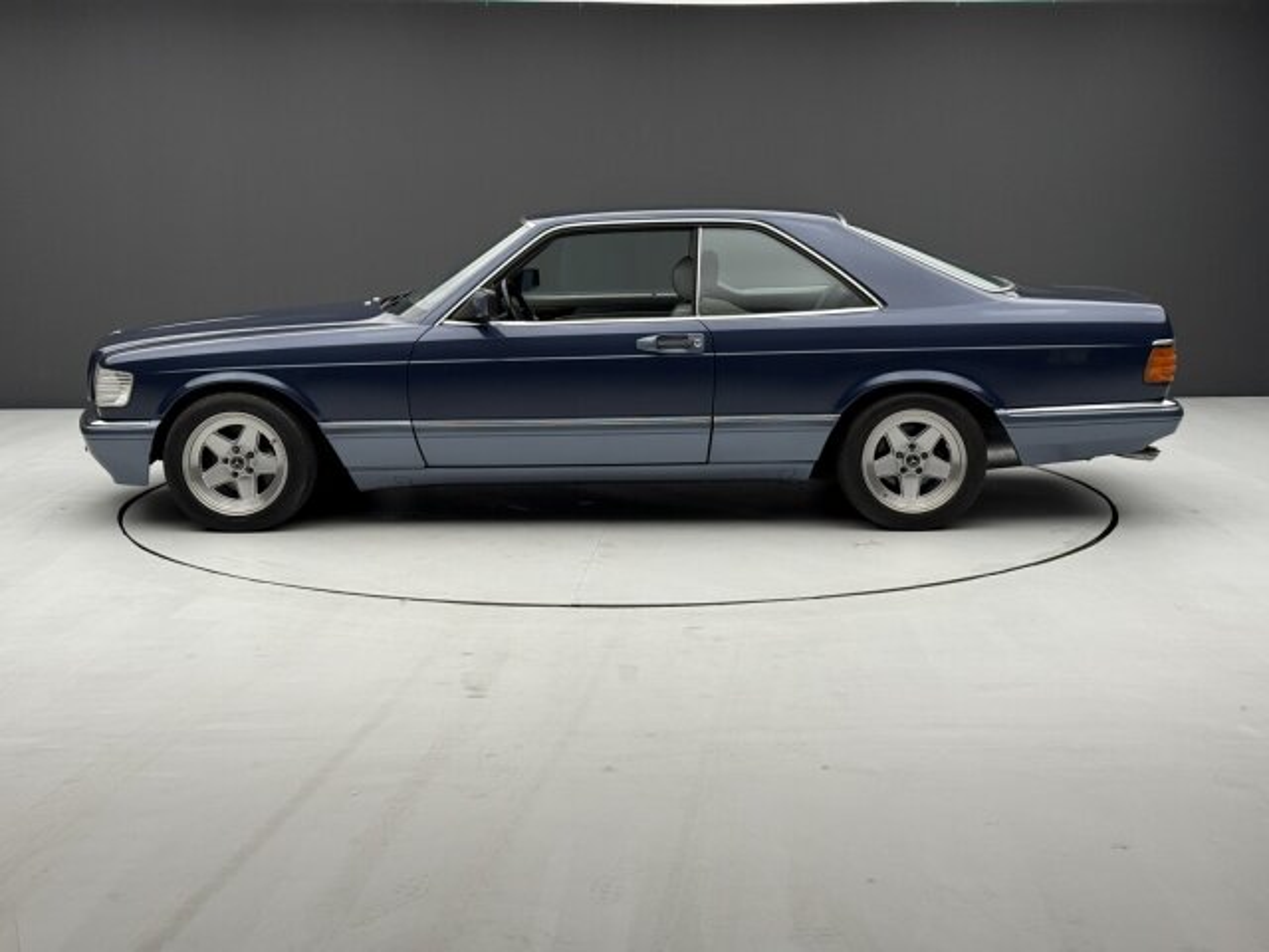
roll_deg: -0.3
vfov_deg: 30.3
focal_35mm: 48
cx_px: 634
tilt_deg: -9.7
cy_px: 476
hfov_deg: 39.7
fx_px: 1760
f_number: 1.78
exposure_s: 1/74
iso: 100
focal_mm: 6.76
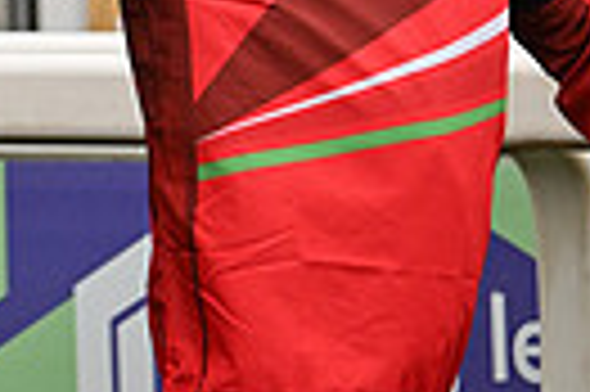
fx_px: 10885
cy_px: -376
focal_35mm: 665
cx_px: -563
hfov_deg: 3.1
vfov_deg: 2.1
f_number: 3.2
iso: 1250
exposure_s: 1/1250
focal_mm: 150
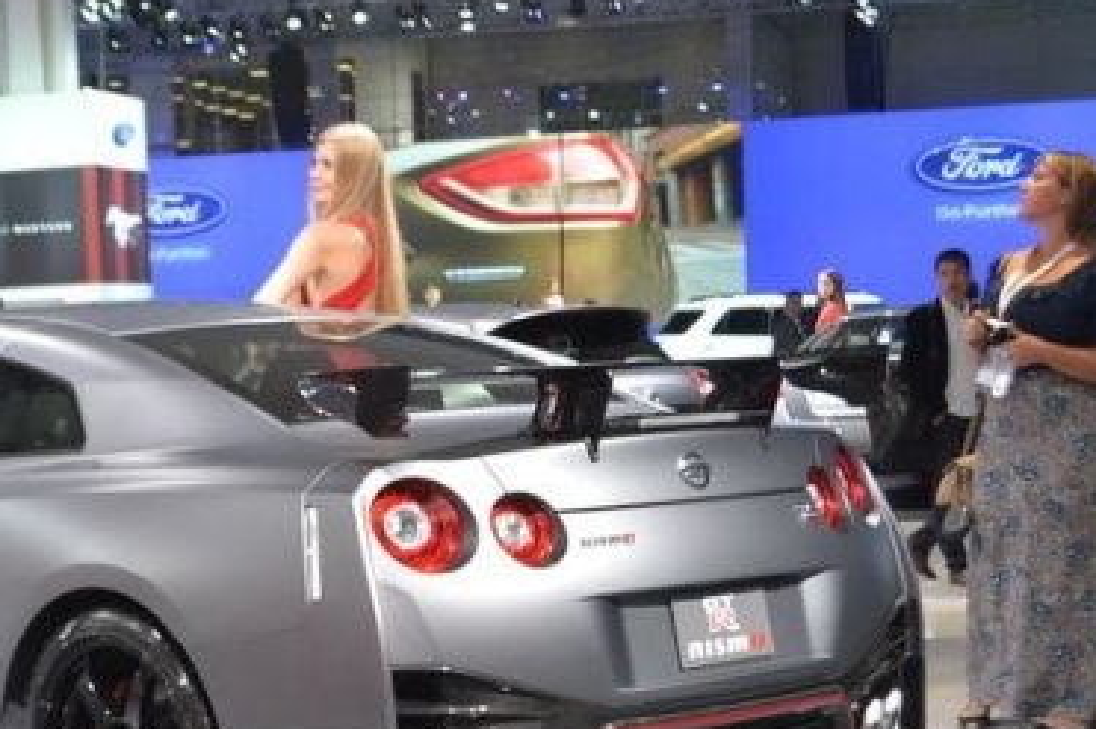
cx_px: 139
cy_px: 683
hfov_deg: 23.6
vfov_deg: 16.0
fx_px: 2556
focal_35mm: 84
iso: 560
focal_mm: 26
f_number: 4.2
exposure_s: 1/60
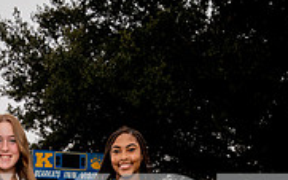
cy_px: 336
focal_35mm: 66
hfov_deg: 30.8
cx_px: 91
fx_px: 518
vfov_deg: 16.2
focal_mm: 26
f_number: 8
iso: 200
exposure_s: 1/250
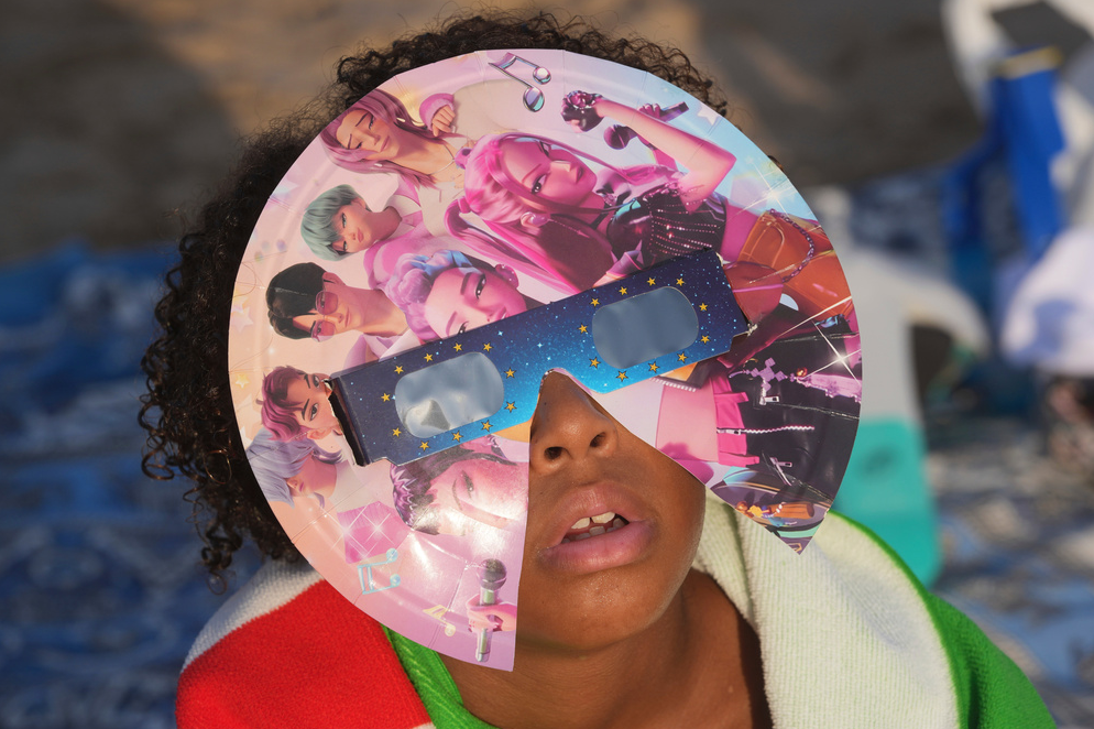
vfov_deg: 6.7
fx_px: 6258
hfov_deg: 10.0
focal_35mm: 206
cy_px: 371
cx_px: 535
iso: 200
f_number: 8
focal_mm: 200
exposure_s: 1/250
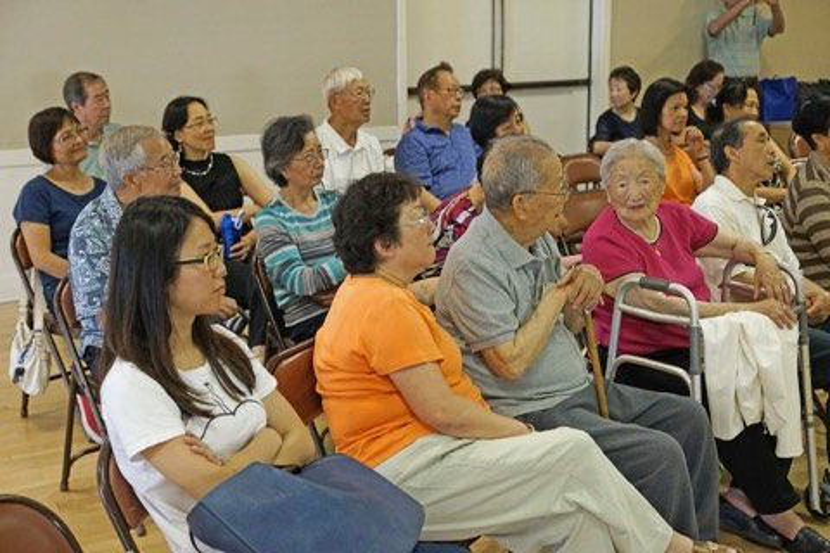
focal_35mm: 52
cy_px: 276
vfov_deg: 25.8
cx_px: 415
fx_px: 1210
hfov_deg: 37.9
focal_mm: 35
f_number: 3.2
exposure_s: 1/80
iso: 800
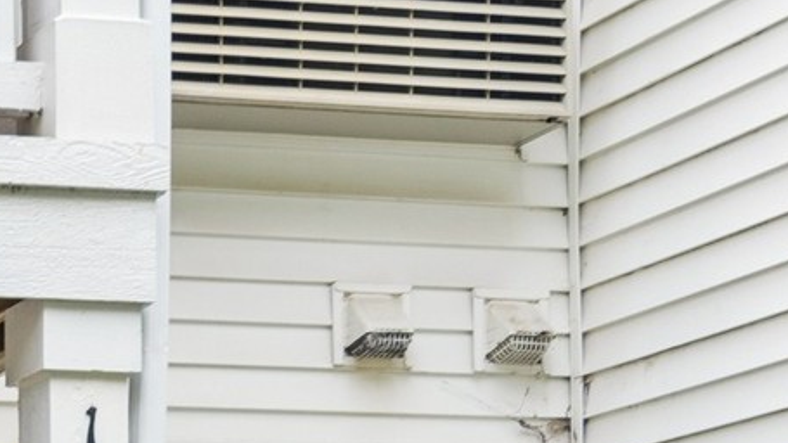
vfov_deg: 9.2
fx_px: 2570
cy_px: 902
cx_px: -504
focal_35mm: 123
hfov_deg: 15.6
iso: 200
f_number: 8
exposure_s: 1/125
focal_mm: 22
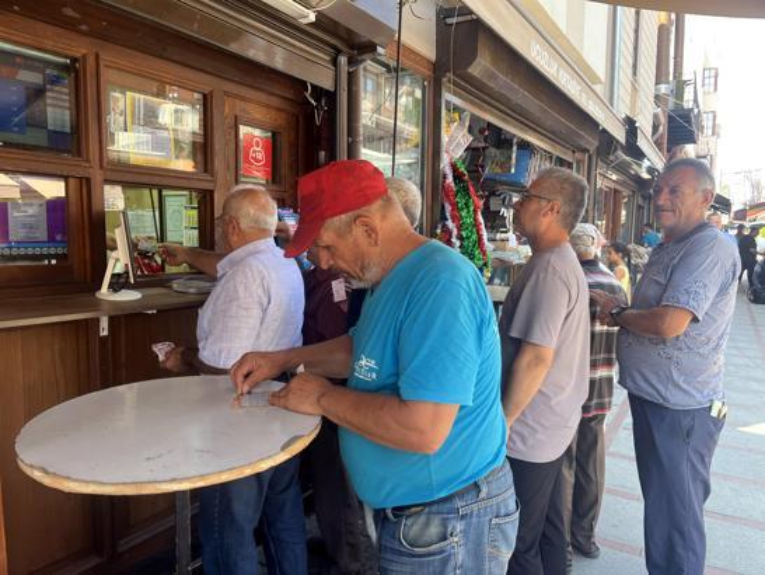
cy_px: 288
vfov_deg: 53.1
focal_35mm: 26
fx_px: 575
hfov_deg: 67.3
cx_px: 382
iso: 40
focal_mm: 5.1
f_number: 1.6
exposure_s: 1/122
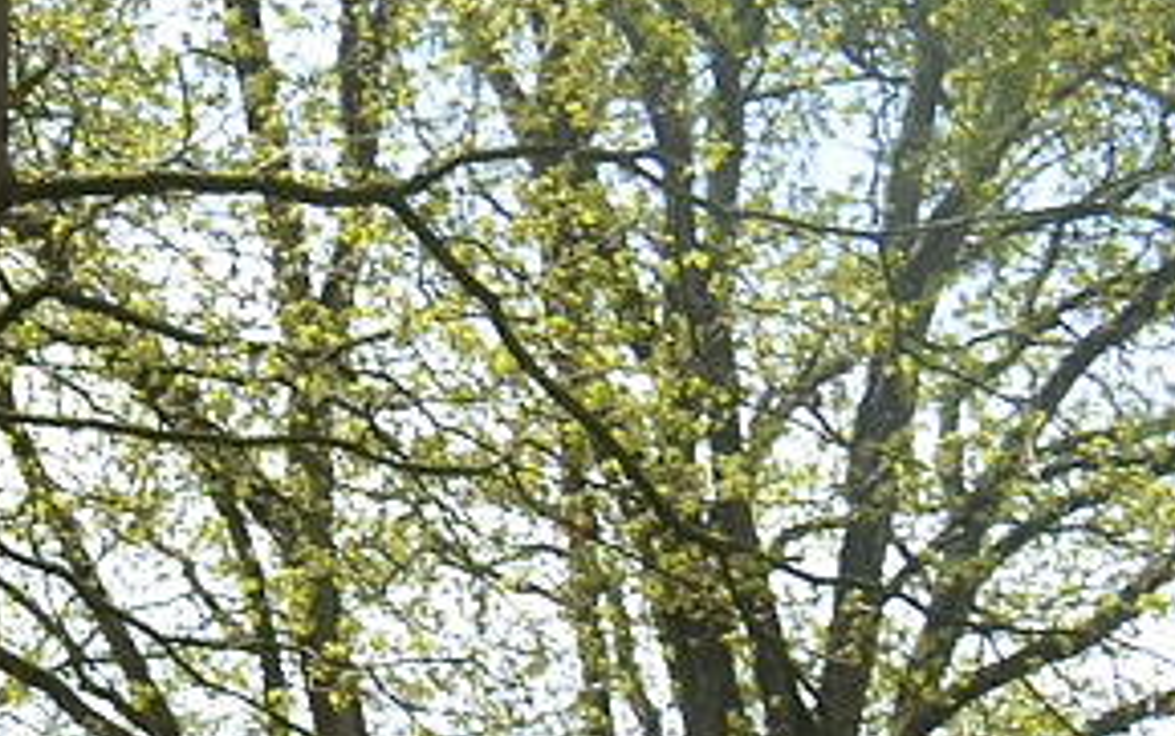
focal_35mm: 152
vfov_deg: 7.9
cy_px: 1836
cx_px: -1553
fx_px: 4870
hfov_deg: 11.6
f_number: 8
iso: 200
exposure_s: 1/250
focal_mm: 18
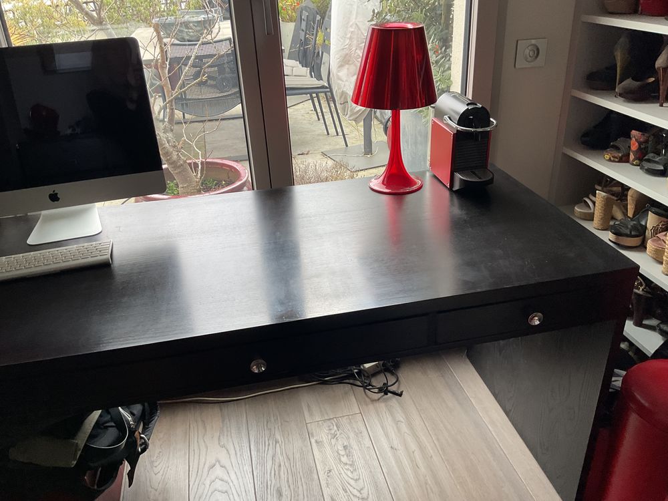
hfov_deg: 61.7
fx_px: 560
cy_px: 250
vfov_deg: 48.2
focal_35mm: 29
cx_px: 334
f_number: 1.8
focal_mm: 3
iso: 40
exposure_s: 1/60
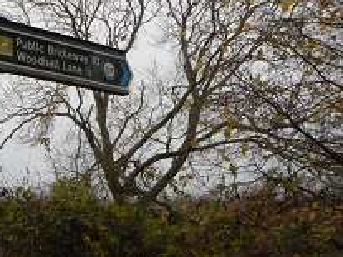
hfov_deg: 30.3
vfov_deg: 24.3
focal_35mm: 60
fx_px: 594
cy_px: 156
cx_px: 15
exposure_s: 1/1000
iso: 800
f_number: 4.2
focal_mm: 5.6
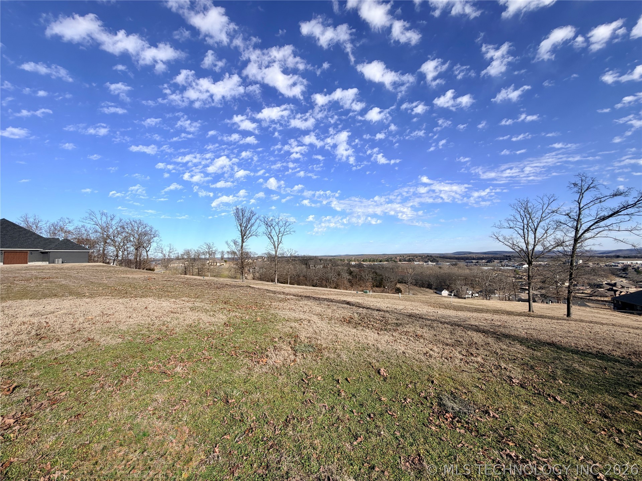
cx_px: 321
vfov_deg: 85.7
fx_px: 260
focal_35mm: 14
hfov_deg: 102.1
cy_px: 240
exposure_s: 1/779
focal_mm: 2.22
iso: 20
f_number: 2.2
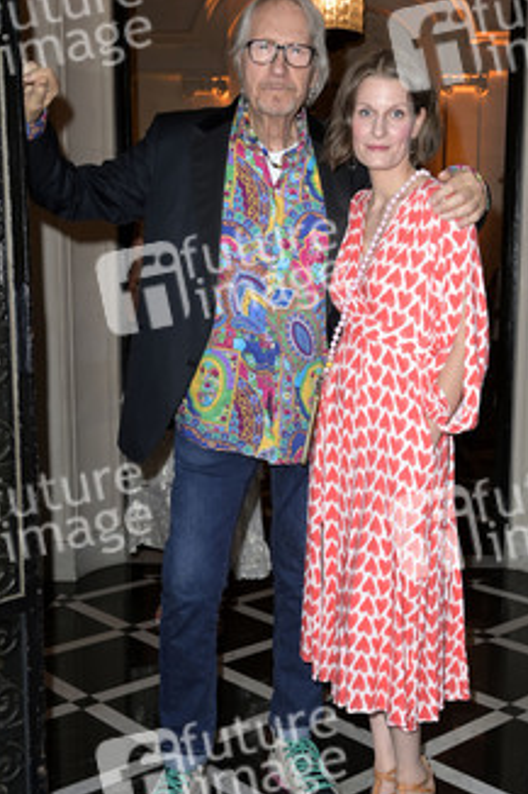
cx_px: 292
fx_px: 947
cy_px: 399
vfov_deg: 45.5
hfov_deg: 31.1
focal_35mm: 43
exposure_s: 1/60
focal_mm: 35
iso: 1250
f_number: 5.6
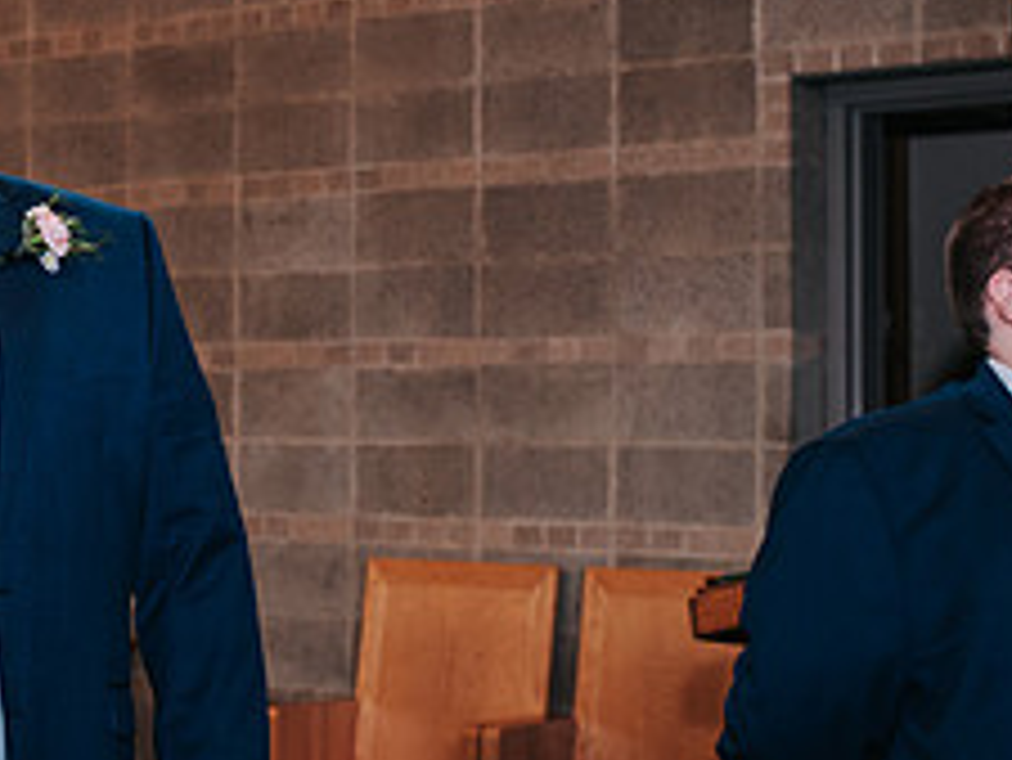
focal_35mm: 94
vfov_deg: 15.7
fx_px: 2750
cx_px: -31
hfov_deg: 20.1
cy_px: 299
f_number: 3.2
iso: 1000
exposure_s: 1/125
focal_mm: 35
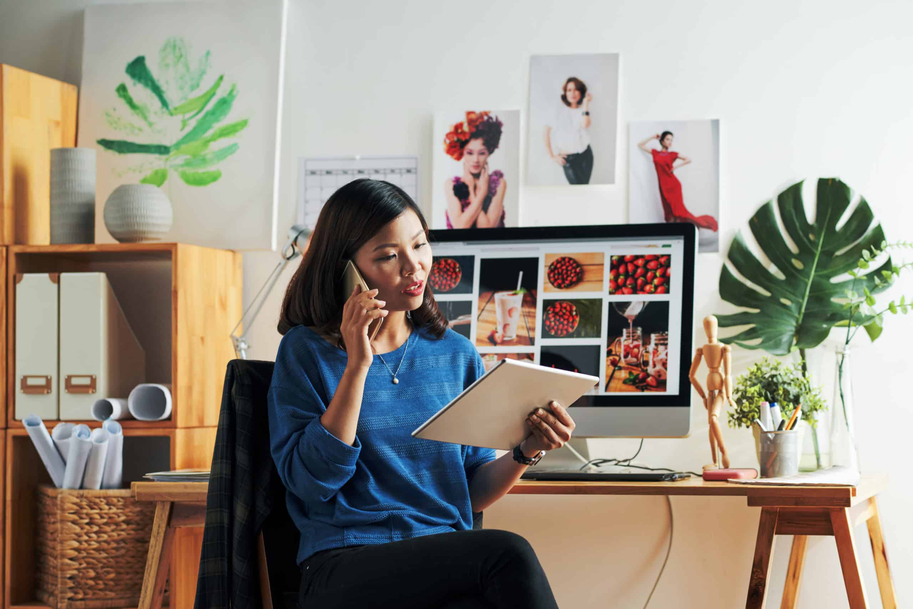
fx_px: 2156
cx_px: 456
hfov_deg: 23.9
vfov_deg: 16.1
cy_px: 304
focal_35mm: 85
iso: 400
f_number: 4
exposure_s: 1/180
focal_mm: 85
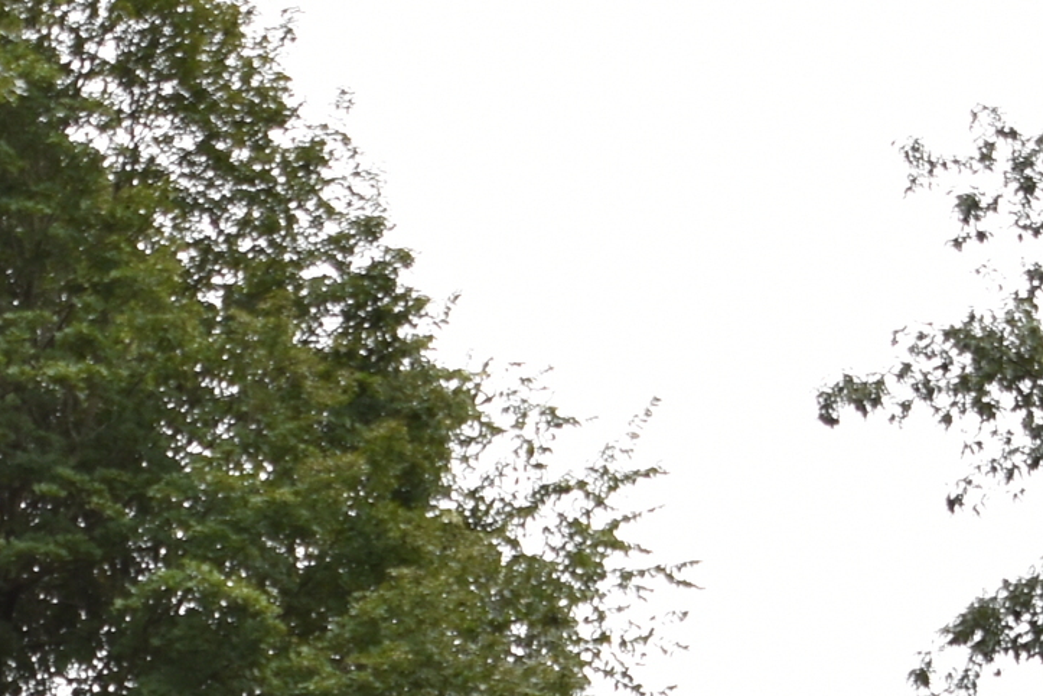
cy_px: 1123
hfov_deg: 13.4
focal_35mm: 153
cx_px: 499
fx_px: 4432
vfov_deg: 8.7
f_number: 5.6
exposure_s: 1/125
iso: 125
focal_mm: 24
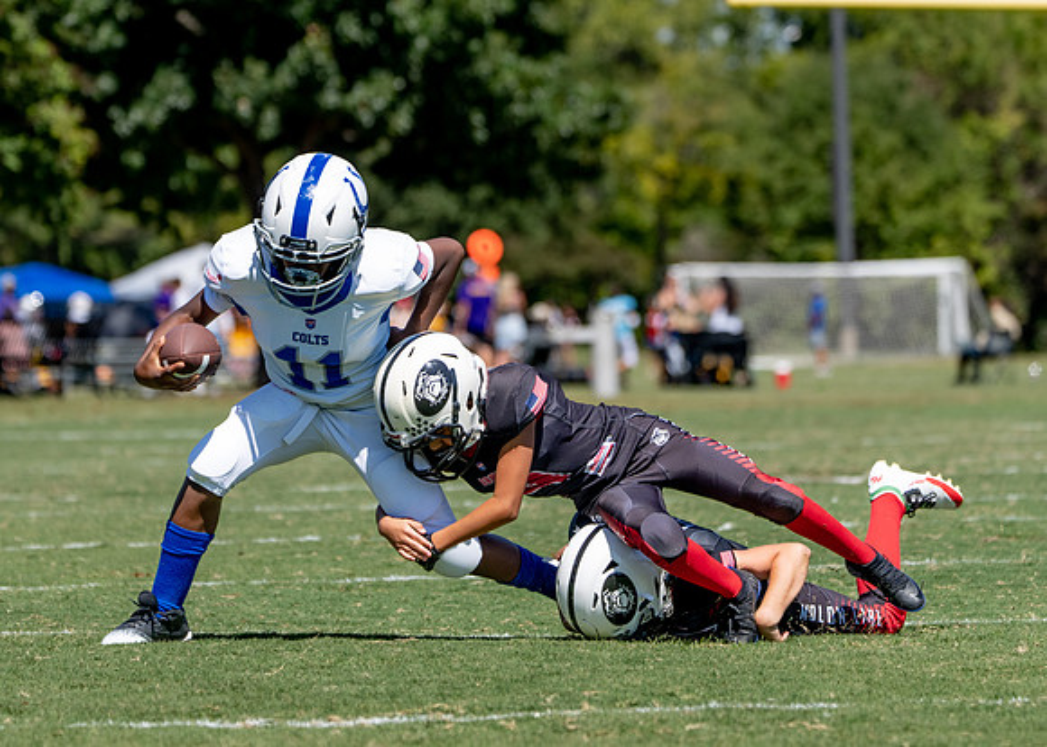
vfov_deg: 4.6
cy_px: 307
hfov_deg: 6.4
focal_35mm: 314
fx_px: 9328
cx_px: 501
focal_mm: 224
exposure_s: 1/1250
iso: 250
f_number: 5.6
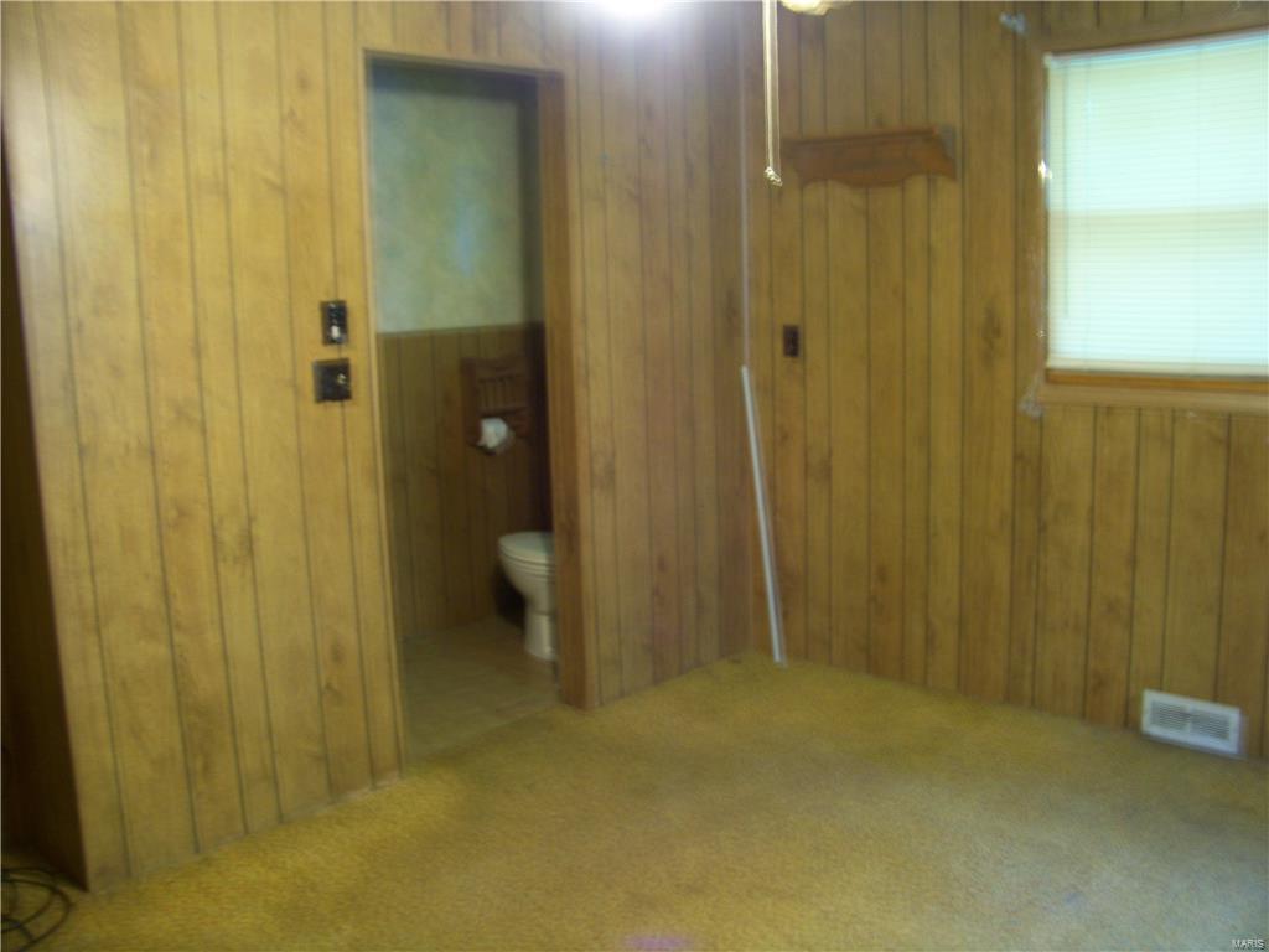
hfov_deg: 51.4
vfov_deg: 39.7
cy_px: 476
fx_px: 1320
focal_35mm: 36
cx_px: 634
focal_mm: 5.85
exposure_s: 1/2
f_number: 2.8
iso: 64
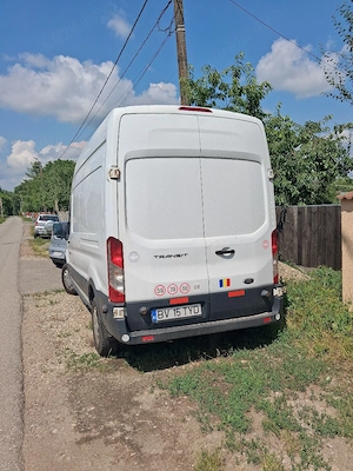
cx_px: 176
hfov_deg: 51.4
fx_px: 367
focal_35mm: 27
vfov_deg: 65.3
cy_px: 236
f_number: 1.8
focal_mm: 4
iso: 25
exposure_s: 1/1667
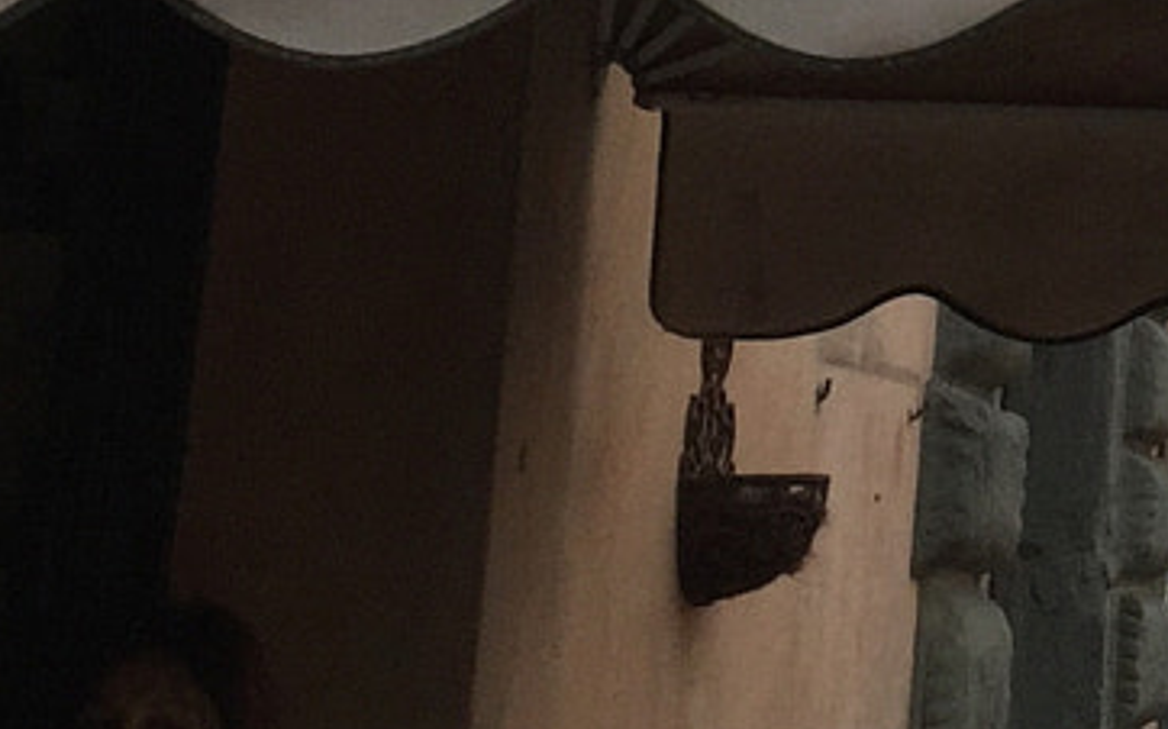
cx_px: 1649
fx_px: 4328
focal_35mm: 136
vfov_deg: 9.1
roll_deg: -1.3
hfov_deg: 14.5
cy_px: -648
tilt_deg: +16.8
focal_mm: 4.15
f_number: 2.2
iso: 32
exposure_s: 1/3300
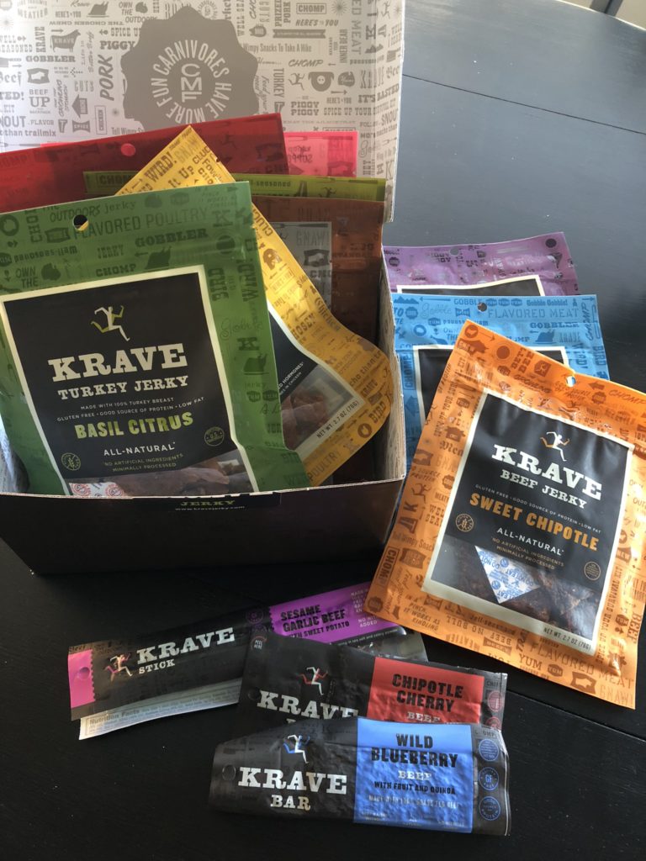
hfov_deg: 49.7
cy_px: 430
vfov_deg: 63.4
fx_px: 697
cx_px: 323
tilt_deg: -61.1
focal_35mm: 28
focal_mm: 3.99
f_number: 1.8
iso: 100
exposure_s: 1/13
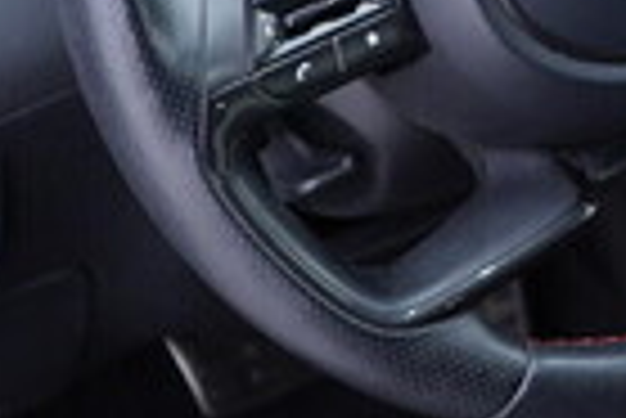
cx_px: 770
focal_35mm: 142
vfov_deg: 9.4
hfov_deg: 14.0
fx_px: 2472
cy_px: -218
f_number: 2.8
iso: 250
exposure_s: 1/40
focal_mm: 24
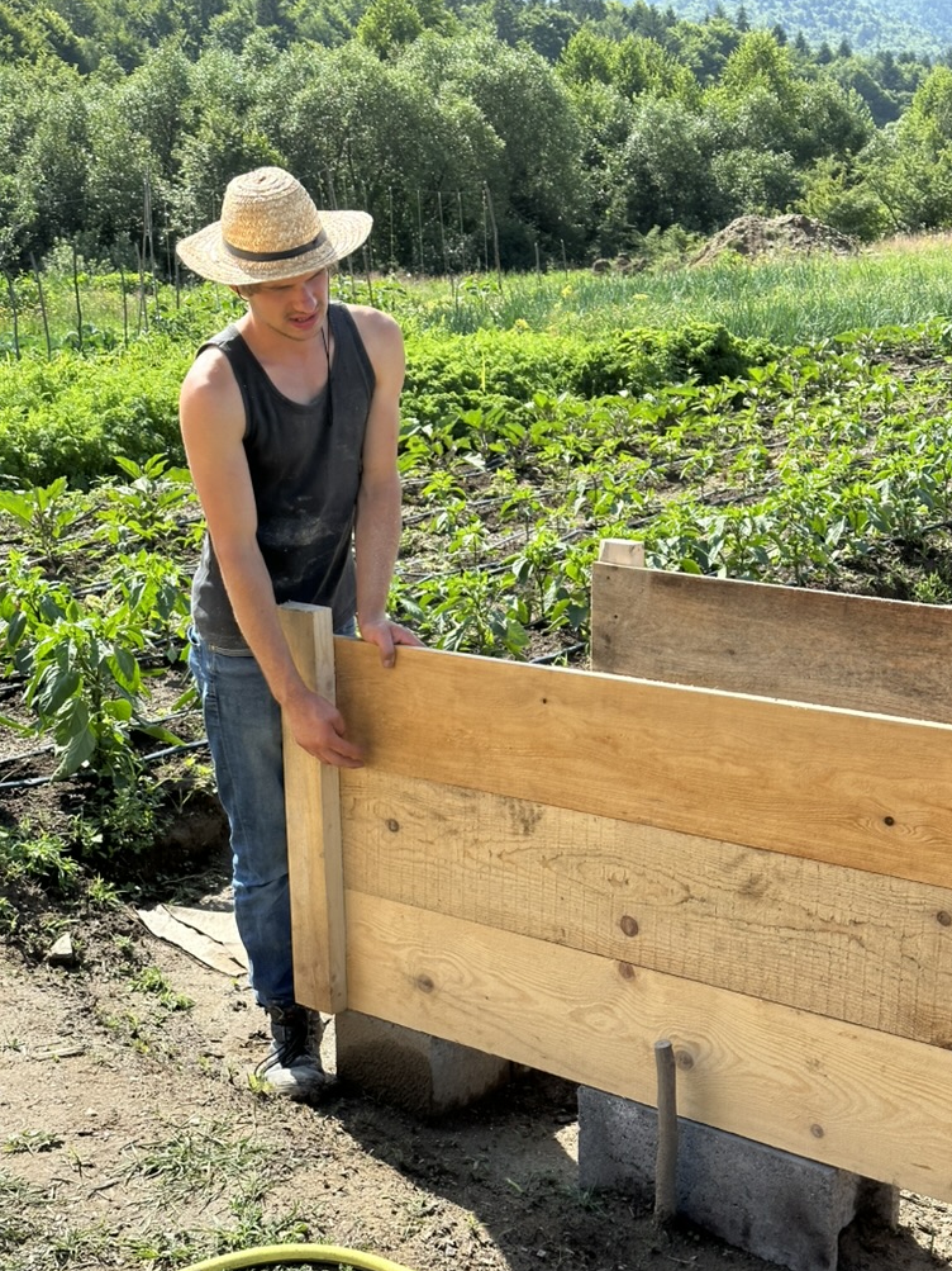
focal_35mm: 49
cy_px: 636
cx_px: 485
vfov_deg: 38.9
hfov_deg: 29.7
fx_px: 1797
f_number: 1.78
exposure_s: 1/1721
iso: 64
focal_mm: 6.86
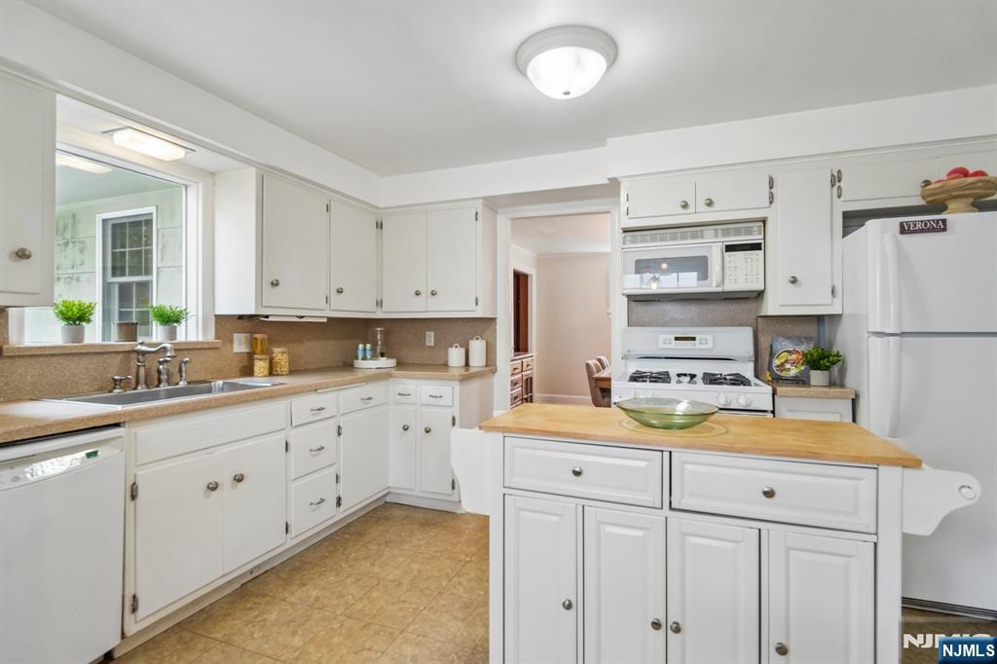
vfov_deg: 73.7
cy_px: 332
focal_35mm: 16
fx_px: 443
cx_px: 498
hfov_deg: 96.8
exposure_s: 1/10
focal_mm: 16
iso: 400
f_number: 8
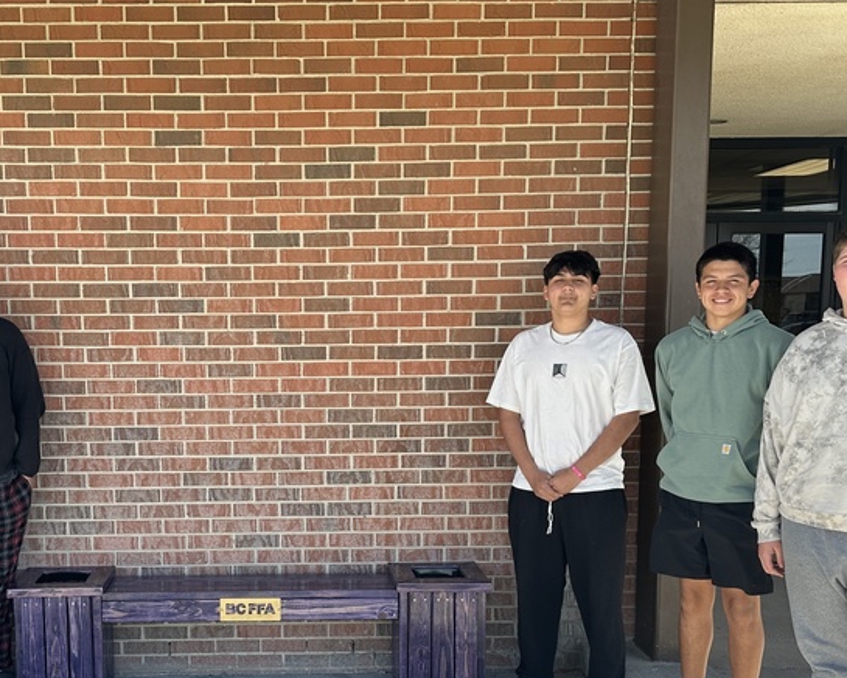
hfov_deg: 41.5
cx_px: 291
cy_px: 463
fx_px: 1103
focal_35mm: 44
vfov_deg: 33.8
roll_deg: +0.5
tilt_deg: -7.0
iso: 80
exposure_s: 1/791
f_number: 1.78
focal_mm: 6.86
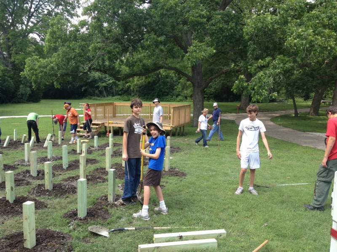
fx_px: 341
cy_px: 126
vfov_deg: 40.7
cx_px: 168
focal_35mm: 35
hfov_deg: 52.6
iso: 50
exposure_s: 1/289
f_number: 2.4
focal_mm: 4.28
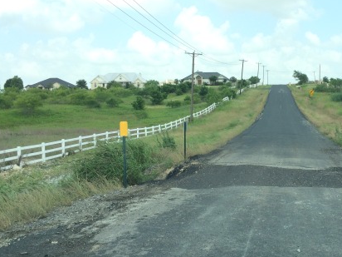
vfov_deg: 32.2
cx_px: 245
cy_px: 127
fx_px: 445
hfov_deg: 41.2
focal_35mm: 45
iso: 32
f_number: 2.2
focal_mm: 4.15
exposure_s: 1/707
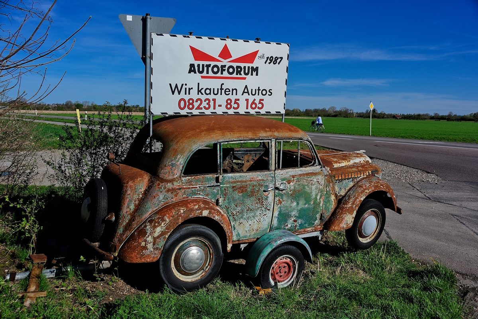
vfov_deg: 37.9
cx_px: 239
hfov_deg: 54.4
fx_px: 465
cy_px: 160
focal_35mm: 35
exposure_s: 1/500
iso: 64
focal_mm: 35
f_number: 7.1
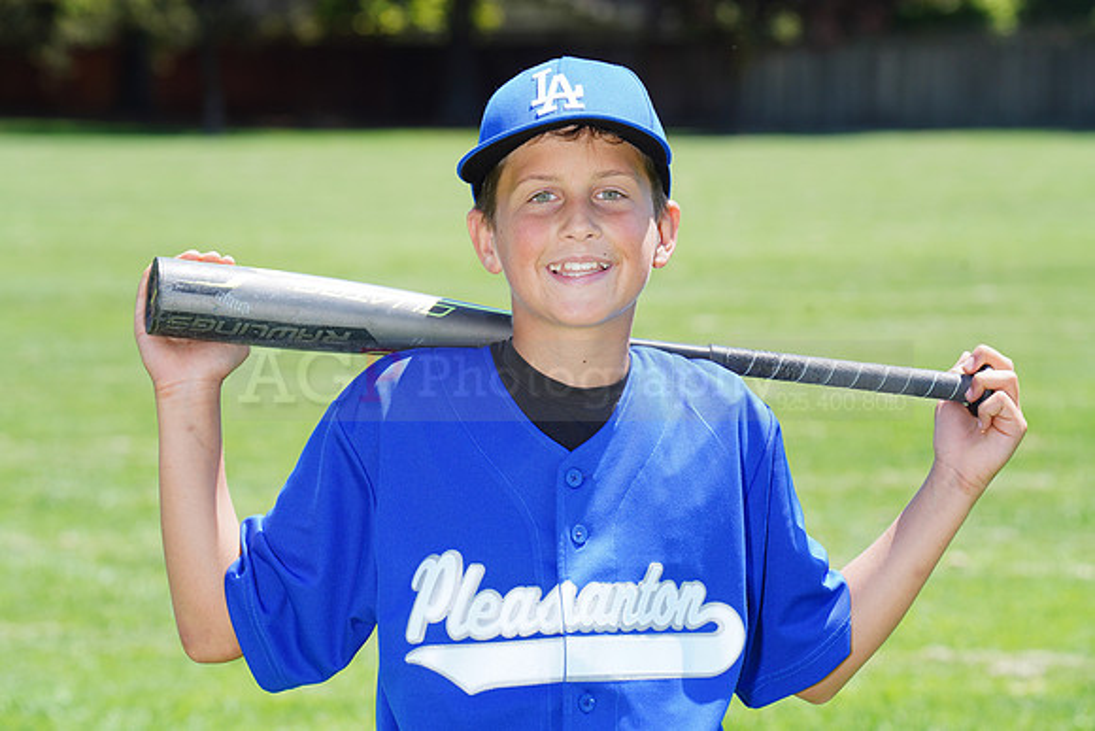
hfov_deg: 11.4
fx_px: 5506
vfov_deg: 7.6
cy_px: 366
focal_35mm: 181
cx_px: 548
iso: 200
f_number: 9
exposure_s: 1/200
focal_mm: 181
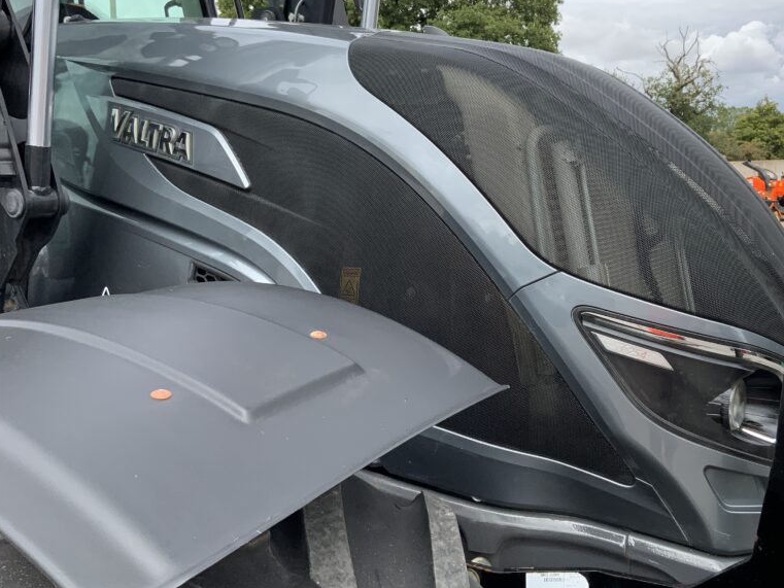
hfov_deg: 47.4
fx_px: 883
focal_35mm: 39
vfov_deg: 36.7
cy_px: 235
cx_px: 487
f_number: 1.8
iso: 16
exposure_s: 1/1015
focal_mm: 3
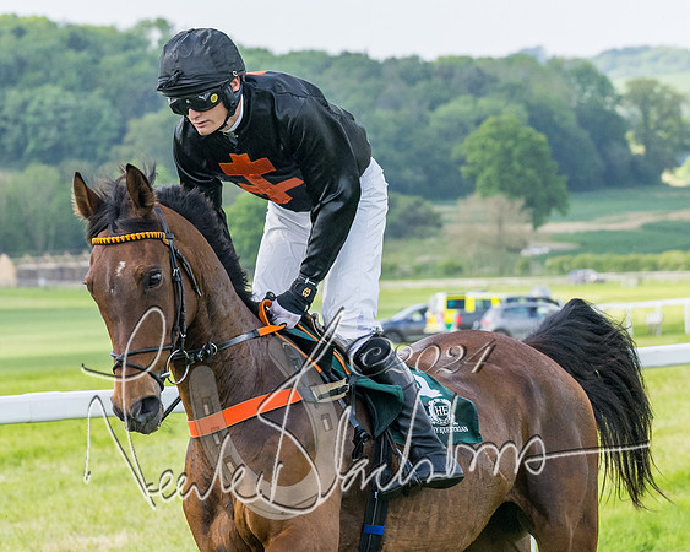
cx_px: 255
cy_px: 228
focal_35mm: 244
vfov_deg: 6.3
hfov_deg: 7.9
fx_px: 4989
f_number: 5
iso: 400
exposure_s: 1/1250
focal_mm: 89
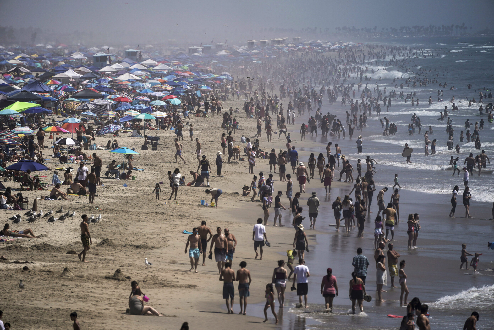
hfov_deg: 5.2
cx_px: 247
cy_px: 165
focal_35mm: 400
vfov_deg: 3.4
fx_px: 5489
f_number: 5.6
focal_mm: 400
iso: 125
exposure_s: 1/2500
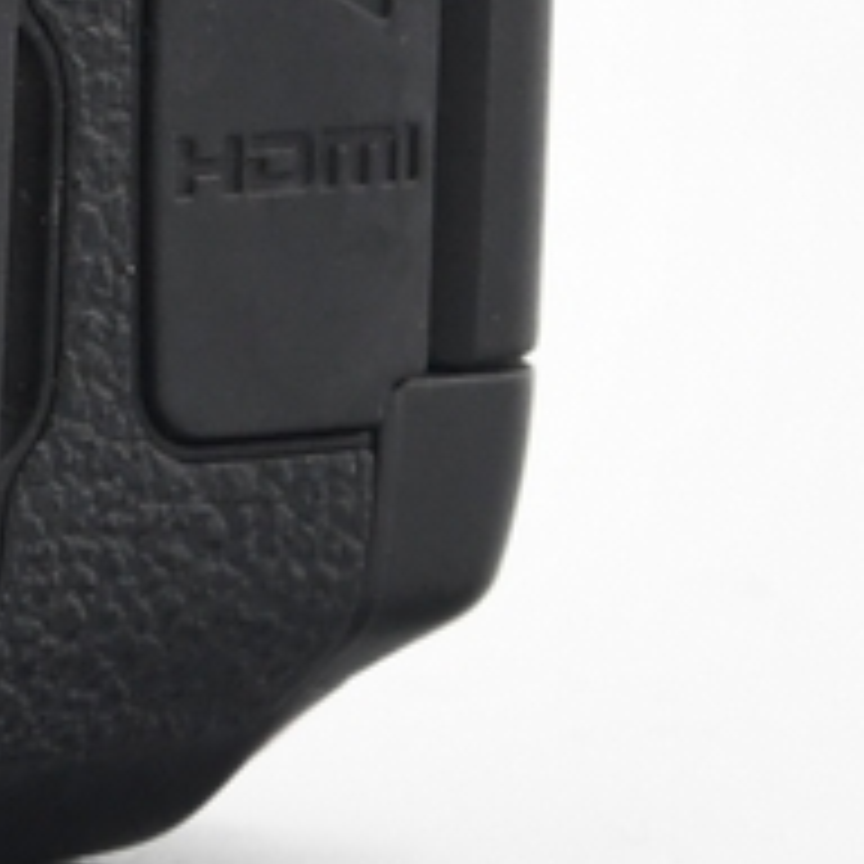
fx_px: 14628
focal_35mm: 518
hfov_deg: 3.3
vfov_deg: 3.4
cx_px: -1152
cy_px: -536
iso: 1600
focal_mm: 52
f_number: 8
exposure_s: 1/100
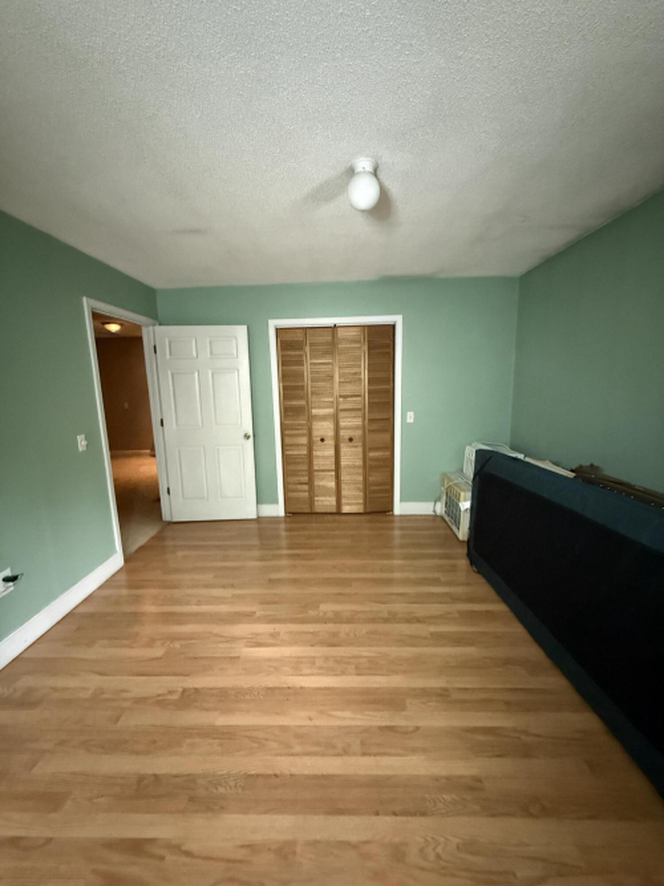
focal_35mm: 14
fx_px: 358
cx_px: 332
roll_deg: +1.6
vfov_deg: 102.1
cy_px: 443
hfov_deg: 85.7
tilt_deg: -8.5
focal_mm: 2.22
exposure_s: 1/40
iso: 1600
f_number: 2.2
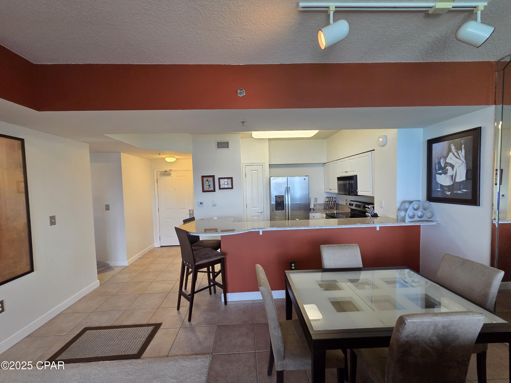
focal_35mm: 13
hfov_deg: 106.2
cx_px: 256
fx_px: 192
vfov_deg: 89.9
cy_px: 192
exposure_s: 1/120
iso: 200
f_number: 2.2
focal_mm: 2.2
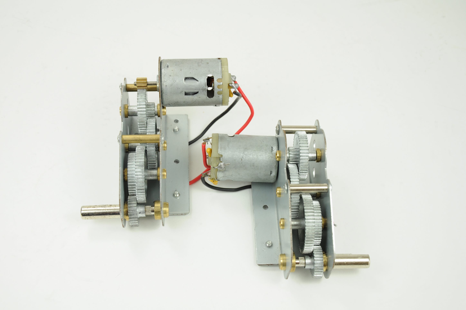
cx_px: 233
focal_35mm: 52
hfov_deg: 37.9
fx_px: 679
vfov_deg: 25.7
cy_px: 155
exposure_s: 1/100
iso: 400
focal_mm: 35
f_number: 7.1
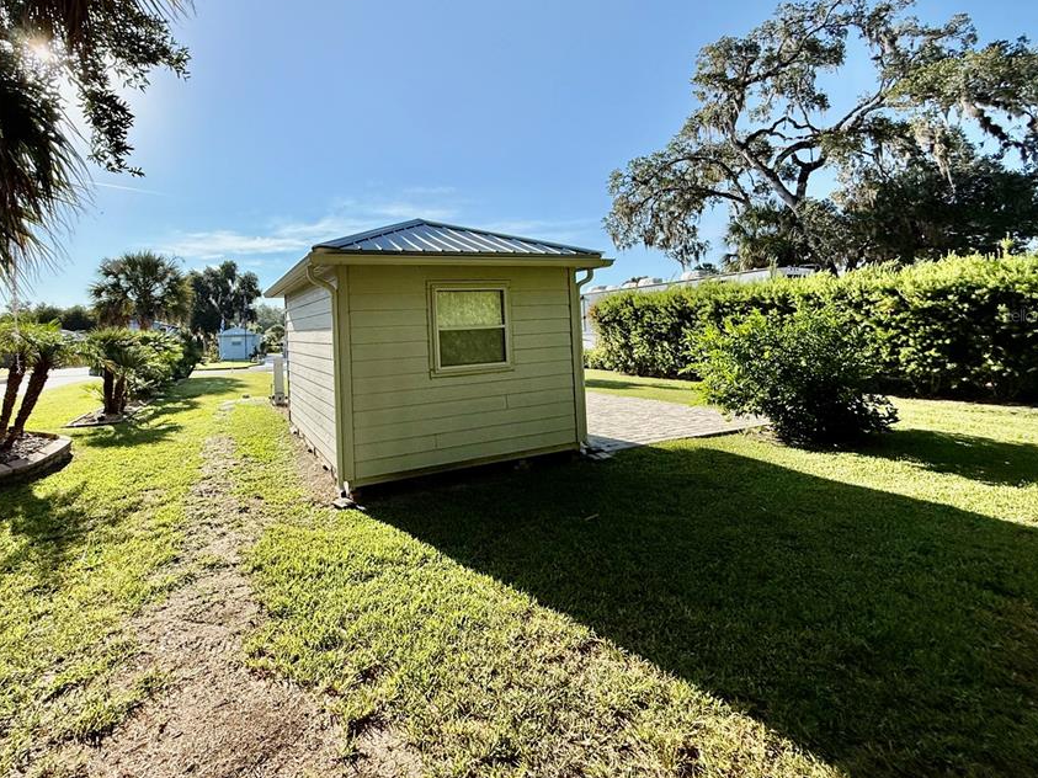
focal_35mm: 17
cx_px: 442
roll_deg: +2.0
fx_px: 510
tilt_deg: +4.0
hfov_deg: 90.4
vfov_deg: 74.0
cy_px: 315
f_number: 2.2
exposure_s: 1/2410
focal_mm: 2.22
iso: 50
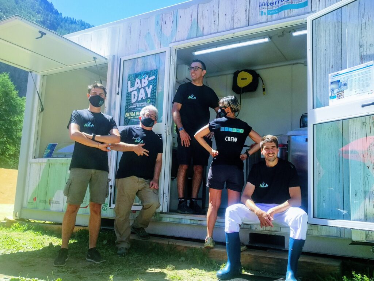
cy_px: 140
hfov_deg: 60.0
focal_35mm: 30
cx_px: 187
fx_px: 324
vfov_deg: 46.8
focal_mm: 3.95
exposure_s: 1/628
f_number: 1.6
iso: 50
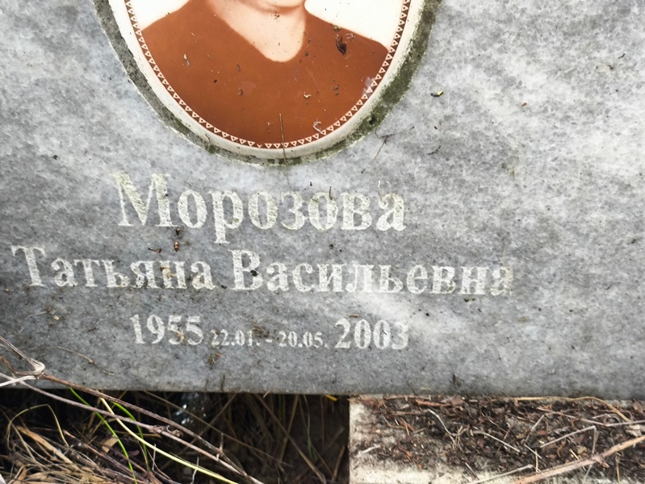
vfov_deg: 29.1
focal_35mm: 50
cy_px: 242
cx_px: 322
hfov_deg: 38.2
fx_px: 932
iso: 64
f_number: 1.7
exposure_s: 1/60
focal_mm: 4.71
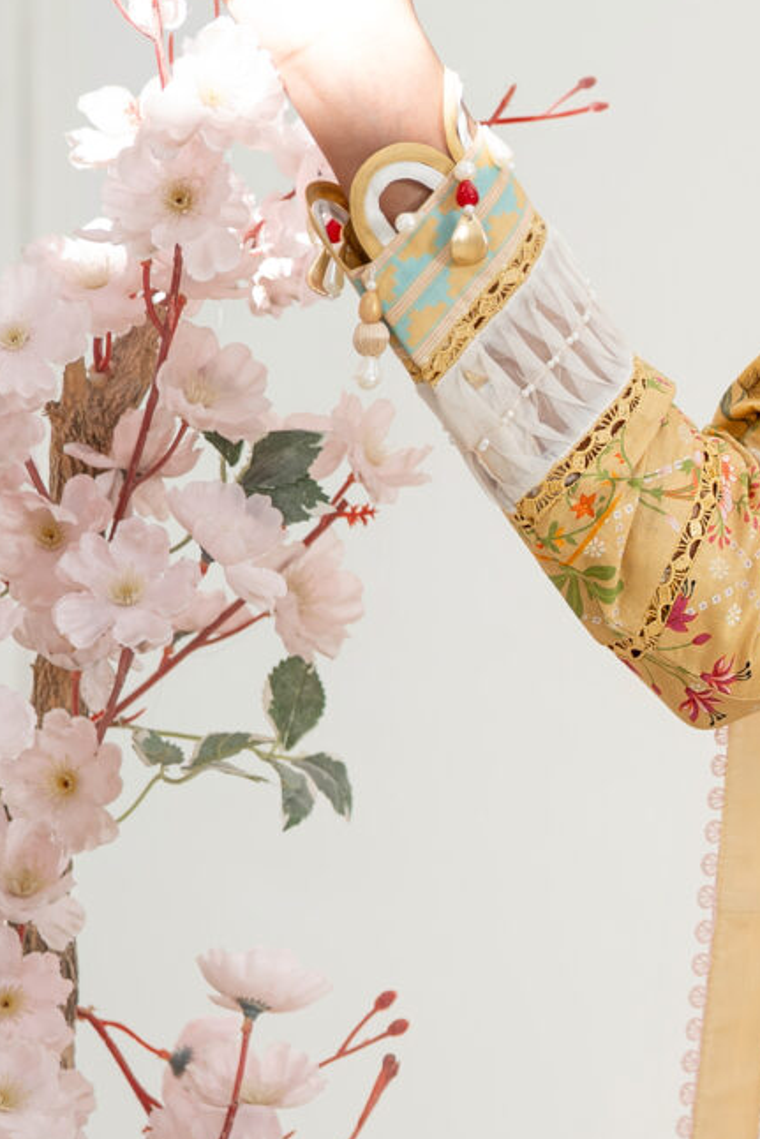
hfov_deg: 4.0
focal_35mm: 337
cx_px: 1429
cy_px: 850
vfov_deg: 6.1
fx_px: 10665
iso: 50
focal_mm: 85
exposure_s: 1/200
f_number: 2
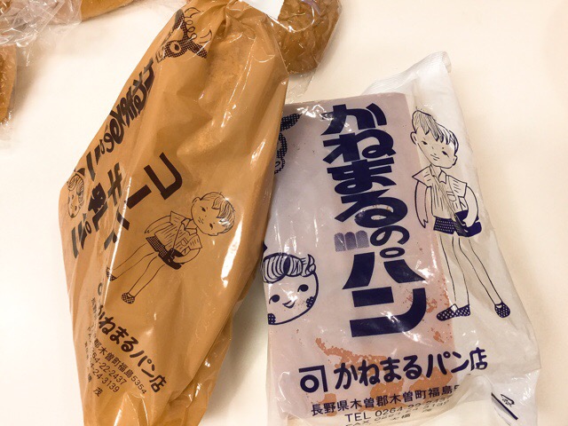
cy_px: 213
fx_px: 509
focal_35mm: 31
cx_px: 284
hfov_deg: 58.4
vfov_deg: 45.4
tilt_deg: -65.8
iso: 64
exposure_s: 1/30
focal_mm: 3.3
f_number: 2.4
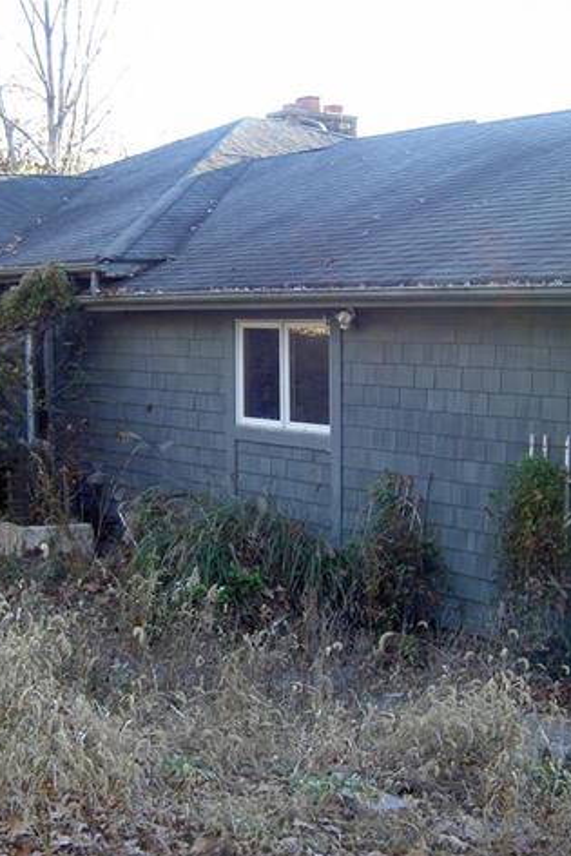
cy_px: 432
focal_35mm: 55
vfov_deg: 36.2
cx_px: 232
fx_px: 1307
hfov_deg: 24.6
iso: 100
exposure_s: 1/59.5
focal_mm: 8
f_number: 2.8
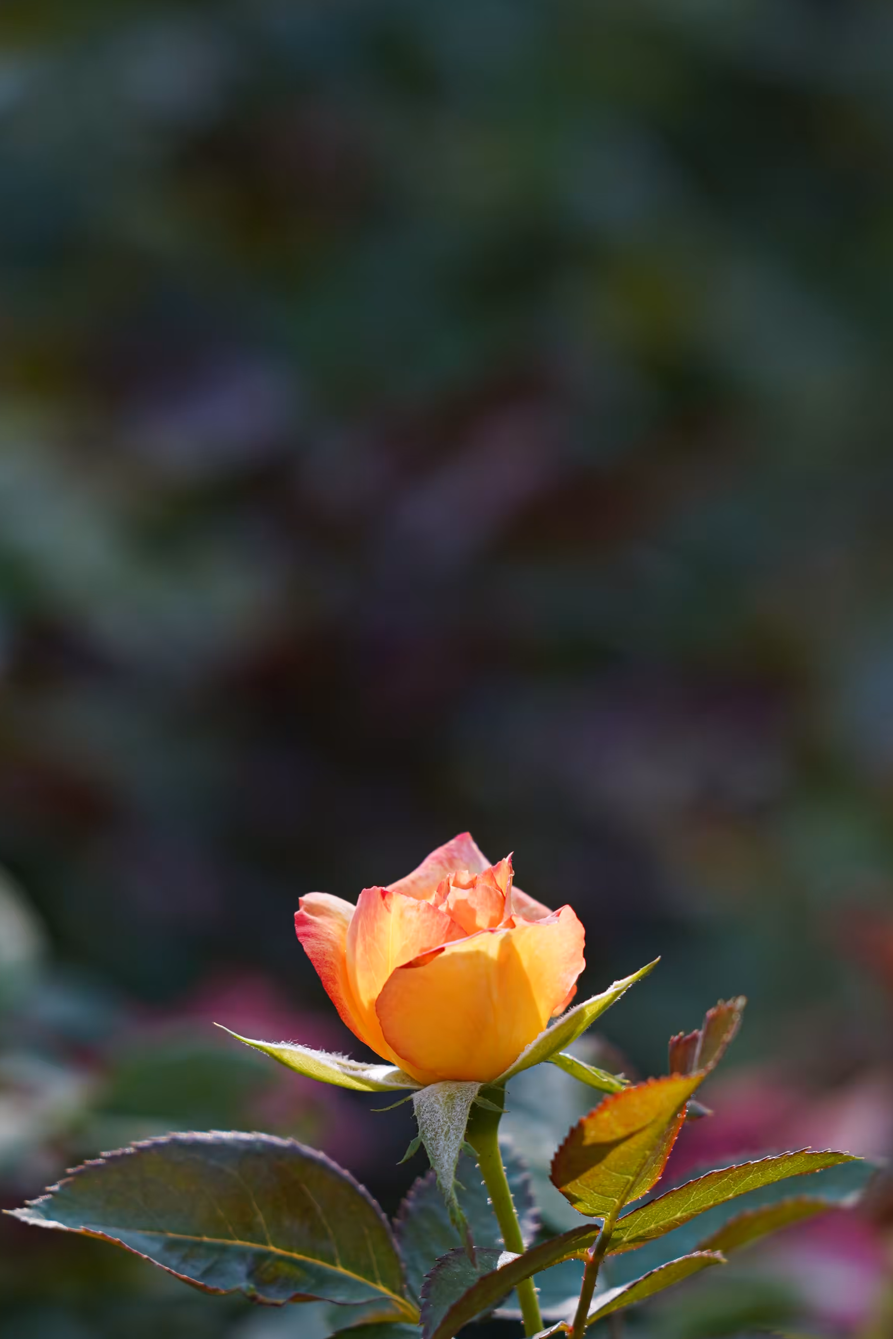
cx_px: 490
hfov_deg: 7.5
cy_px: 1106
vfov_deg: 11.3
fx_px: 6771
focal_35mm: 182
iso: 200
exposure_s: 1/250
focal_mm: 105
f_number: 5
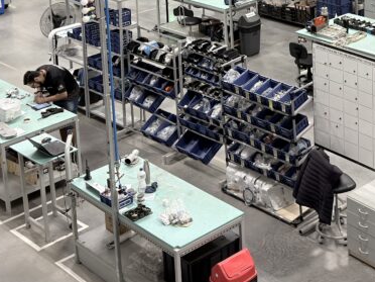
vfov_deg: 17.9
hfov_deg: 24.5
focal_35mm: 77
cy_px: -83
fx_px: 834
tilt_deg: -10.6
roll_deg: +0.7
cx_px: 347
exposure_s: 1/60
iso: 125
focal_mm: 6.76
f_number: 1.78
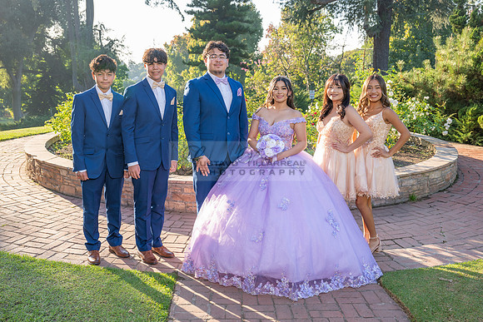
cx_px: 242
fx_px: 483
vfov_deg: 36.9
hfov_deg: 53.1
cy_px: 161
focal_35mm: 36
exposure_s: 1/200
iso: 200
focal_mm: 36
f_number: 5
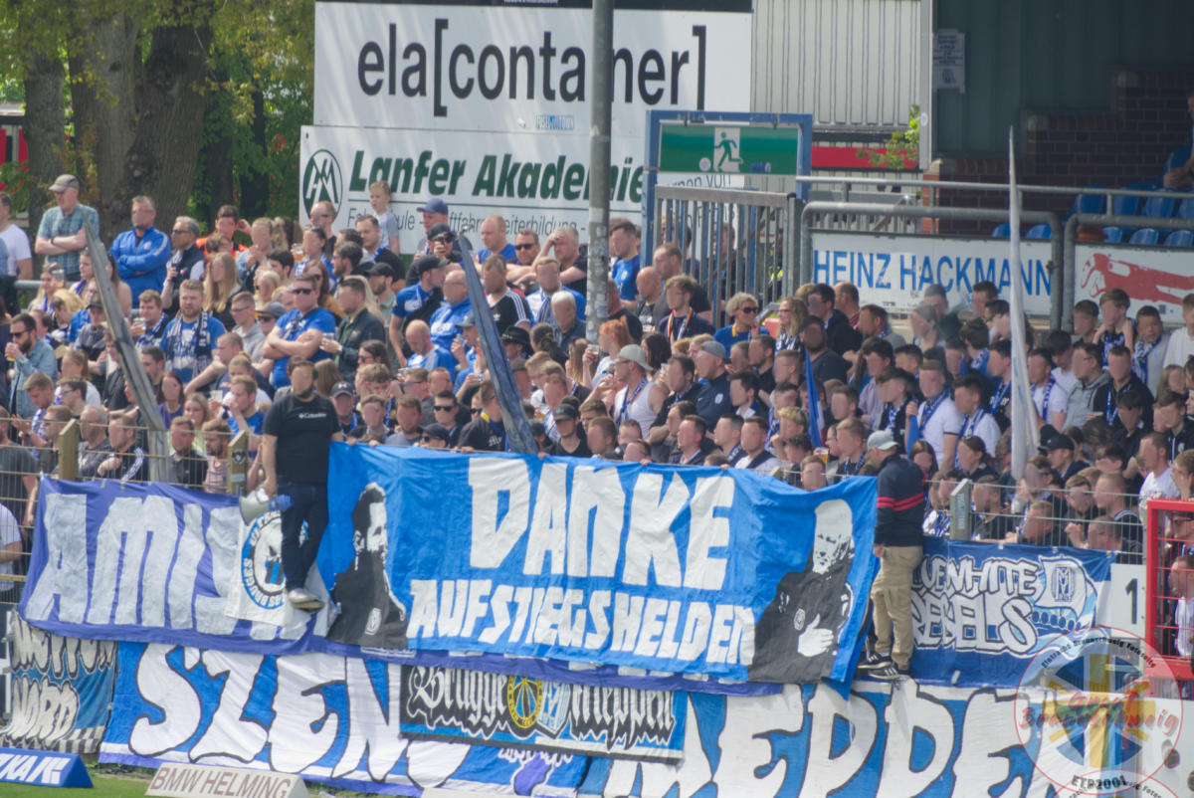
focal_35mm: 600
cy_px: 399
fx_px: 19914
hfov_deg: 3.4
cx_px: 597
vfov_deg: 2.3
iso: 200
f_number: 7.1
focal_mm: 220
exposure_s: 1/250
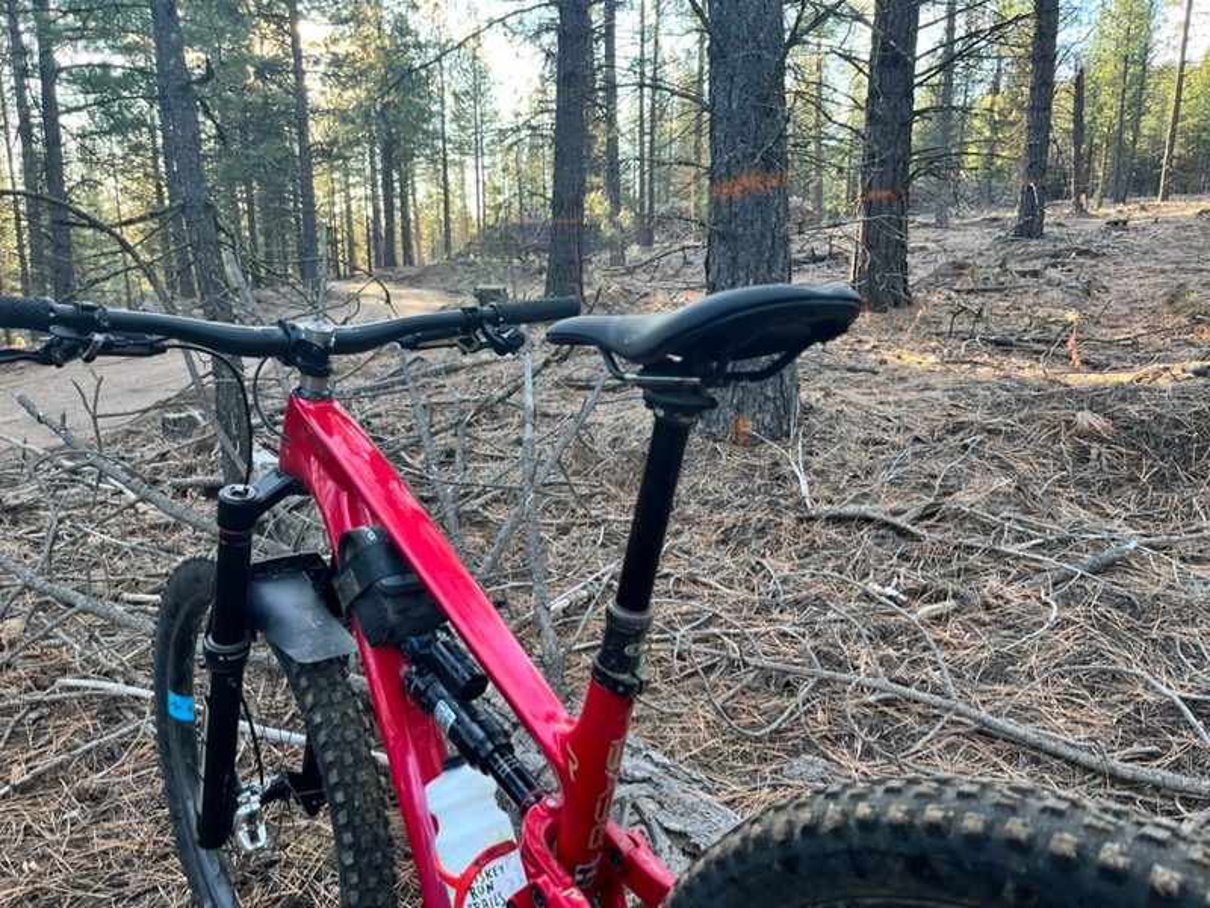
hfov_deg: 67.3
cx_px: 605
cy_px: 454
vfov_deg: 53.1
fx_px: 909
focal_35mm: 26
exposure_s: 1/121
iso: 64
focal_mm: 5.1
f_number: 1.6
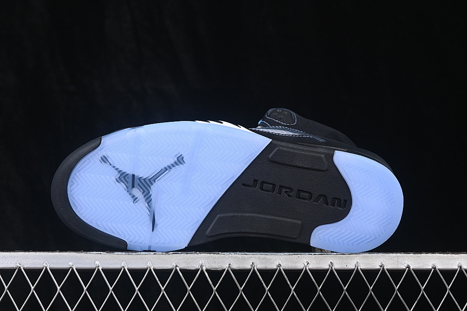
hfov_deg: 27.0
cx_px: 234
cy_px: 156
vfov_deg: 18.2
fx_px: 973
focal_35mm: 75
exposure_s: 1/60
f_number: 6.3
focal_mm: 50
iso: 160
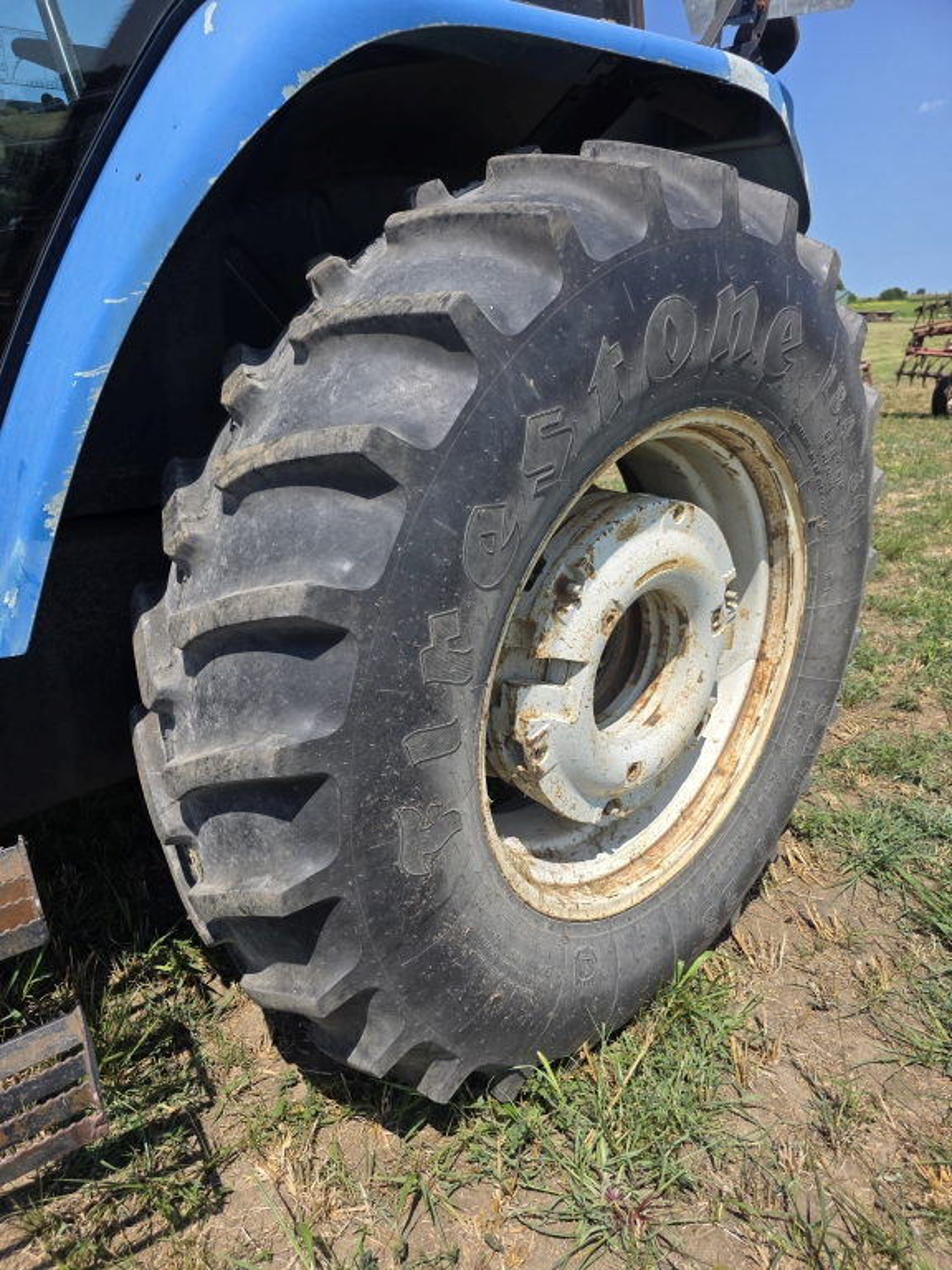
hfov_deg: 58.9
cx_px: 476
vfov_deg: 73.9
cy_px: 635
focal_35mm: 23
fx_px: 843
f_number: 1.7
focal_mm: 6.3
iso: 80
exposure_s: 1/4434
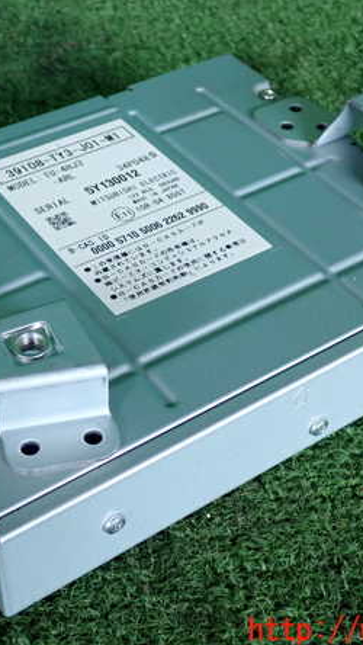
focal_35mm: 56
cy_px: 322
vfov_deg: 37.2
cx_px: 141
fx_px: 958
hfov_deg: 21.4
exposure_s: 1/125
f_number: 2.7
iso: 250
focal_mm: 6.83
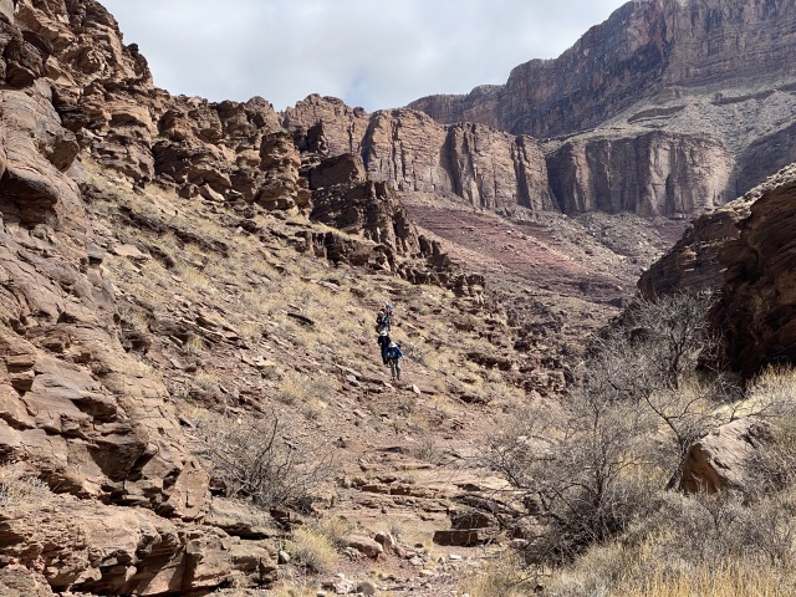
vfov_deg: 28.0
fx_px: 1196
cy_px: 298
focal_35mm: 52
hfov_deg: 36.8
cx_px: 398
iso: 20
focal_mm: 6
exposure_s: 1/1653
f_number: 2
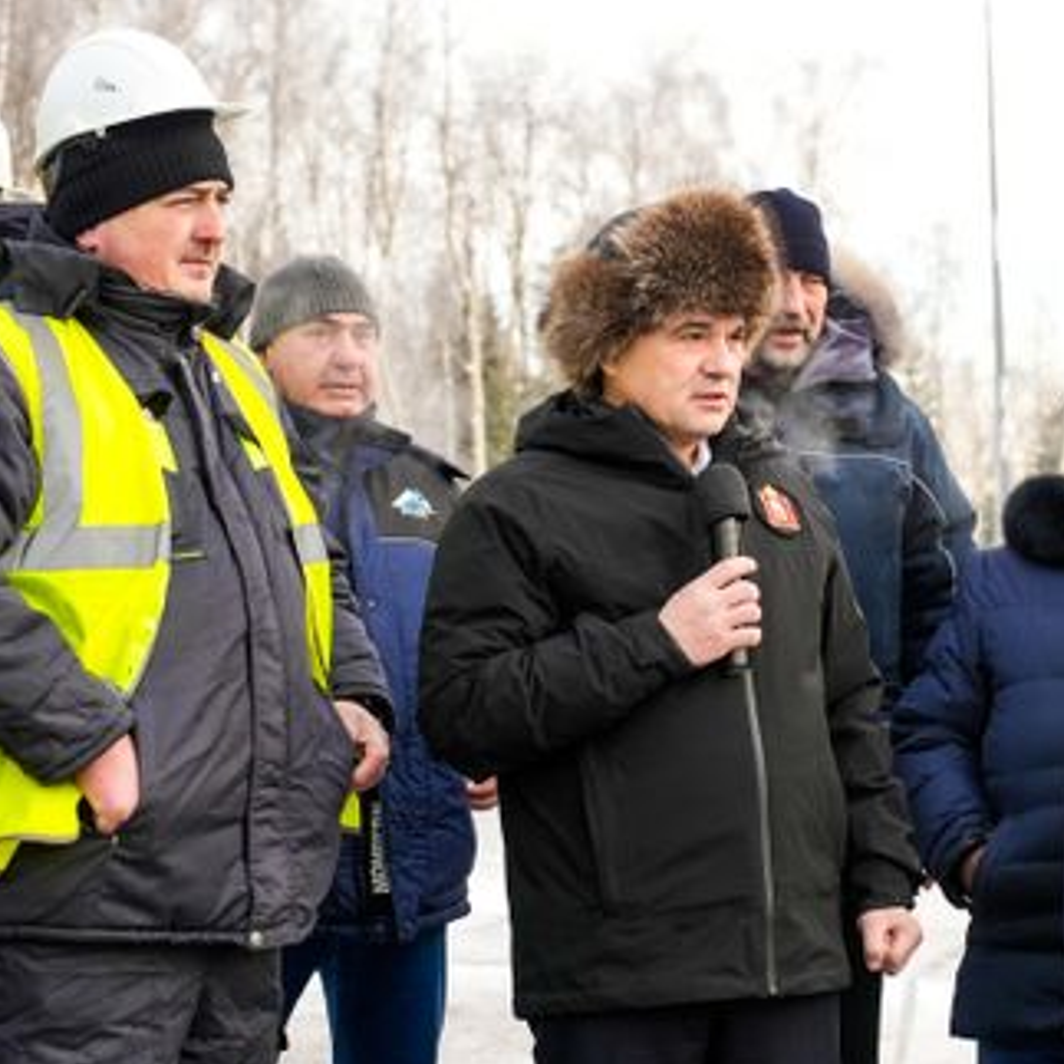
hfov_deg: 18.9
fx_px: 3199
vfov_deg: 18.9
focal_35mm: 92
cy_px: 553
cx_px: 647
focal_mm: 50
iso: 1000
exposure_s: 1/500
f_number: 4.5
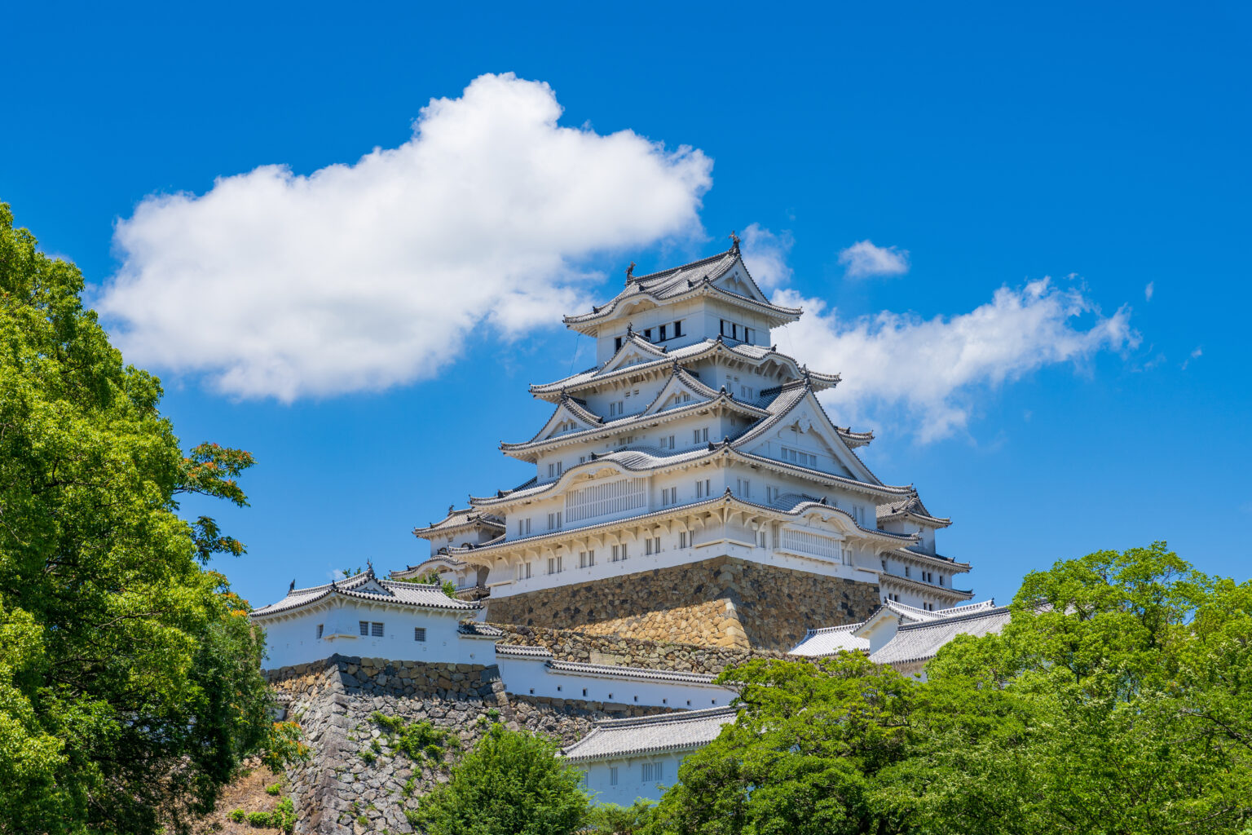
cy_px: 418
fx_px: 2434
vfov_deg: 19.5
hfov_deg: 28.8
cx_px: 626
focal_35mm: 70
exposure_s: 1/400
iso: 100
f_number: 8
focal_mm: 70
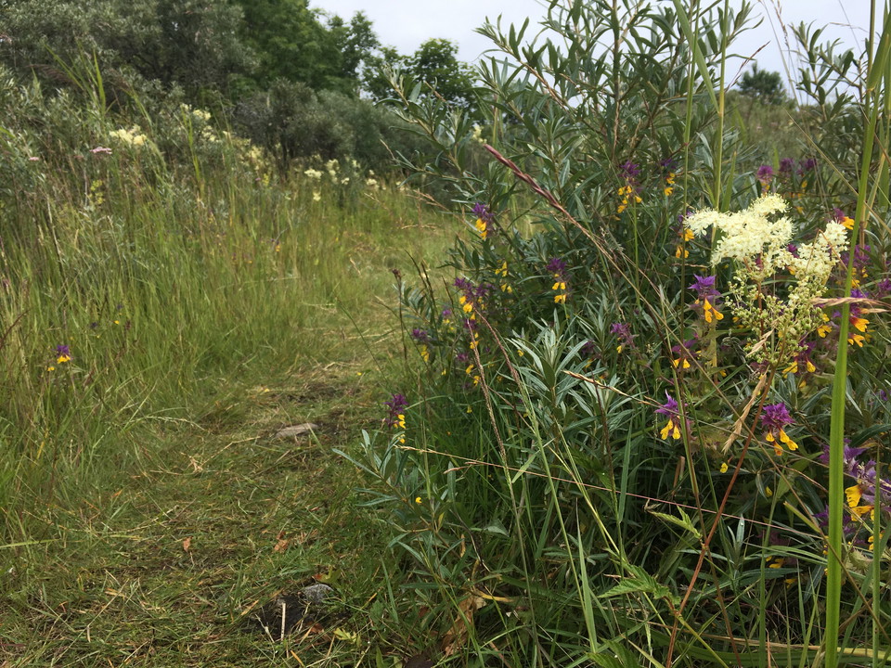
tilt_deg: -7.3
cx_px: 446
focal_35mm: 29
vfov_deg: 48.2
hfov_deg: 61.7
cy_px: 334
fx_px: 746
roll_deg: +5.9
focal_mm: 4.15
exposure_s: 1/1183
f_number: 2.2
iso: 25
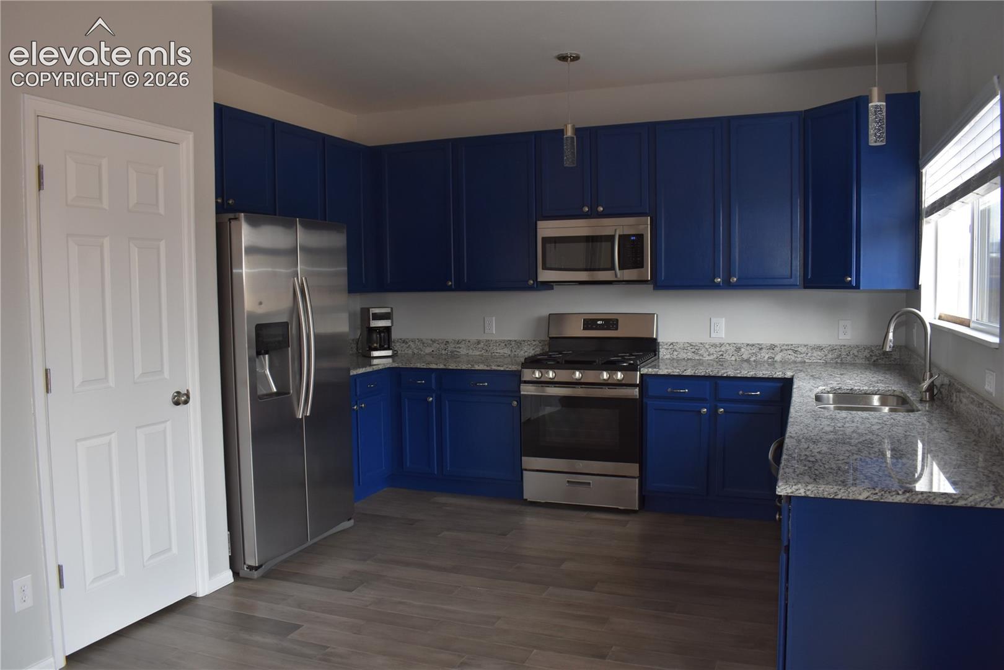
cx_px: 502
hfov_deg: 67.4
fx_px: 753
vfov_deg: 47.9
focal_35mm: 27
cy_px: 335
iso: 560
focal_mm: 18
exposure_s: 1/125
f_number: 5.6
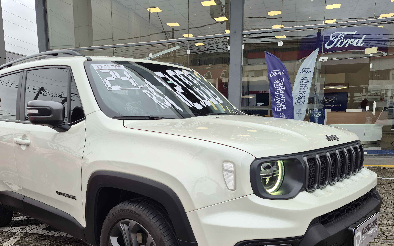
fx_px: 333
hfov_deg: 61.1
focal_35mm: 31
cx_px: 174
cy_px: 178
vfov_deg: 39.7
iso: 25
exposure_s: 1/281
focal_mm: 5.4
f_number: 1.8
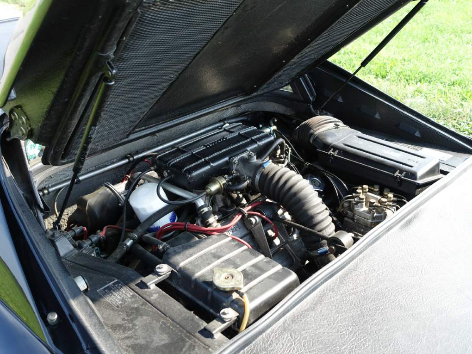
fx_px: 518
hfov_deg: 49.0
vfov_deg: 37.7
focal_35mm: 38
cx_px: 235
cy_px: 177
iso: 125
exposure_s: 1/125
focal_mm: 12.99
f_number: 4
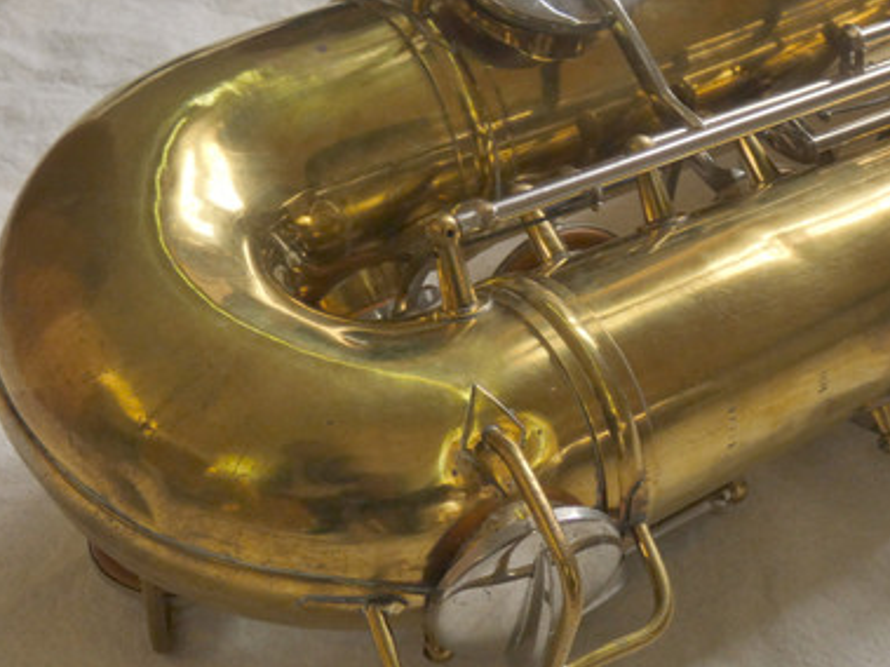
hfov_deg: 27.7
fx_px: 1799
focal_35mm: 70
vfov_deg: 21.0
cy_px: 321
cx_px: 538
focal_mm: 9.5
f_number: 3.9
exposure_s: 1/30
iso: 200
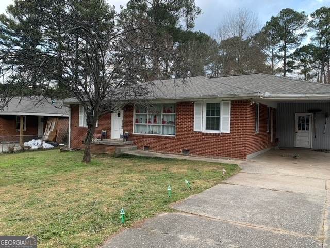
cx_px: 165
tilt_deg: -0.8
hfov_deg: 67.3
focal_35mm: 26
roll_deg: -1.3
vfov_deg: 53.1
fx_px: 248
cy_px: 124
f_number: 1.8
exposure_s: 1/106
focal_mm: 4.25
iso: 100
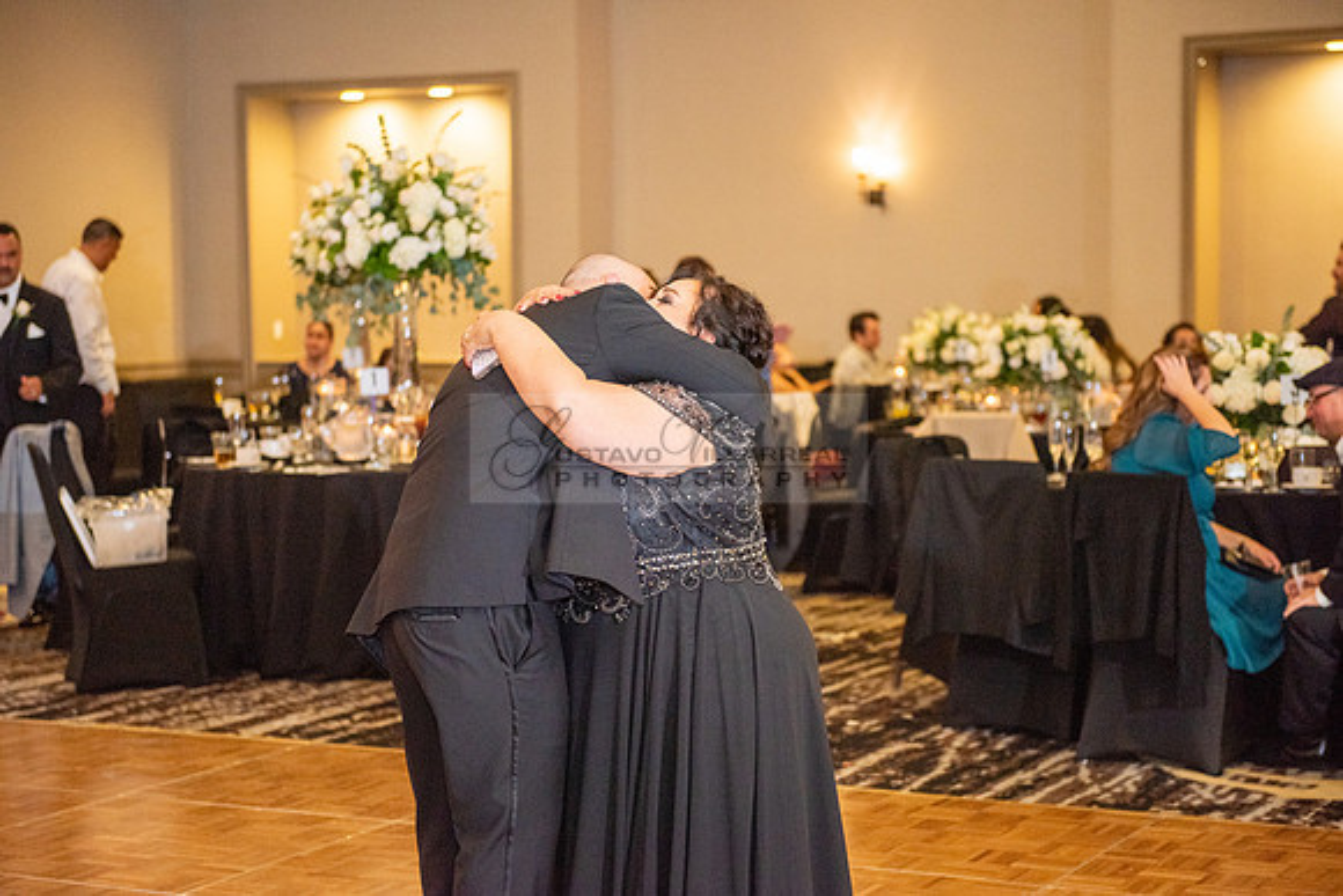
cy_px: 448
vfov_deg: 18.5
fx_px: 2752
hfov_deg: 27.4
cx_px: 672
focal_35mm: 74
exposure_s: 1/250
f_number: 2.8
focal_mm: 70
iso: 1600
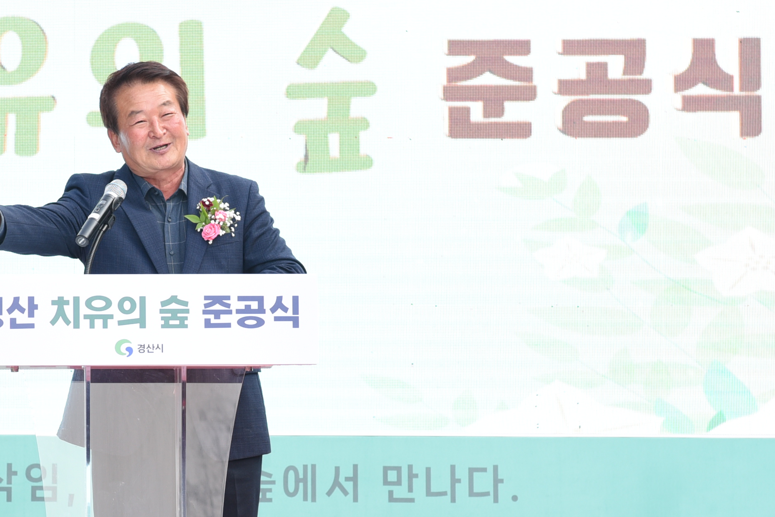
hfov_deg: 12.1
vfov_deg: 8.1
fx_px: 3660
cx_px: 192
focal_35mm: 170
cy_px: 293
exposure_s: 1/200
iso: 250
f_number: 4.5
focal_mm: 70
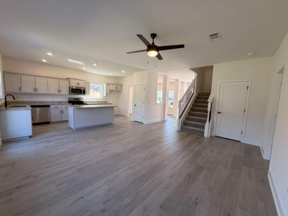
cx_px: 144
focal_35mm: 14
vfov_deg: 85.6
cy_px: 108
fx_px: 116
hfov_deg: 102.1
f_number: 2.2
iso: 100
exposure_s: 1/120
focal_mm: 2.22
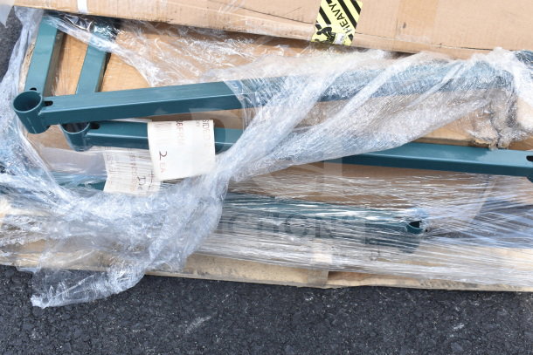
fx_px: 578
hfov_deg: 49.5
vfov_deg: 34.2
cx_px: 266
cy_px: 178
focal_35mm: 39
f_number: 7.1
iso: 200
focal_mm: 26
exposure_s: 1/200
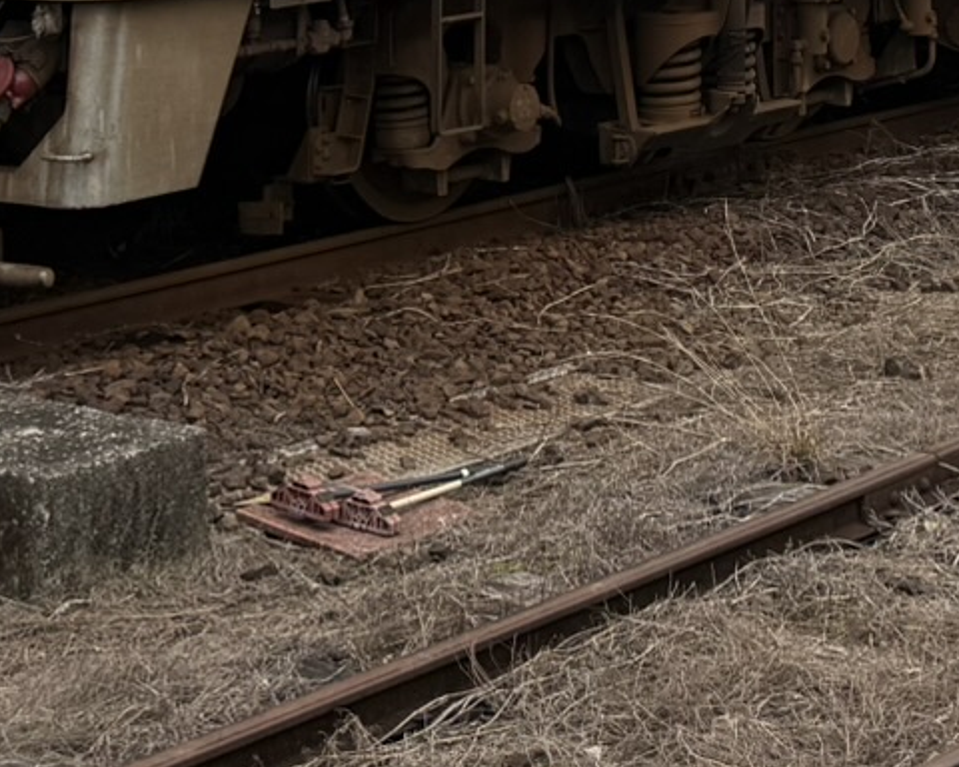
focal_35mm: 100
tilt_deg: +6.0
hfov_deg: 19.1
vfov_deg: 13.8
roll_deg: +1.2
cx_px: 685
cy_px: -603
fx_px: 2838
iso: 64
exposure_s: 1/161
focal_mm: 6.76
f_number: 1.78
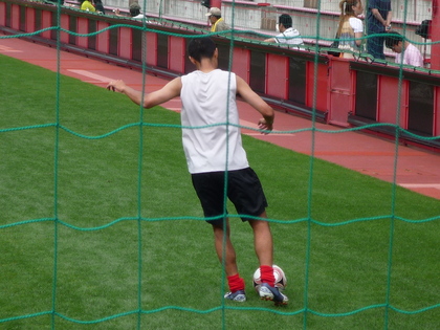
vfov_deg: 8.2
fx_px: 2288
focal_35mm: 180
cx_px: 220
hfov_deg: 11.0
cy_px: 165
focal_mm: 17.6
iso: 100
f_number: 5.6
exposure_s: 1/320
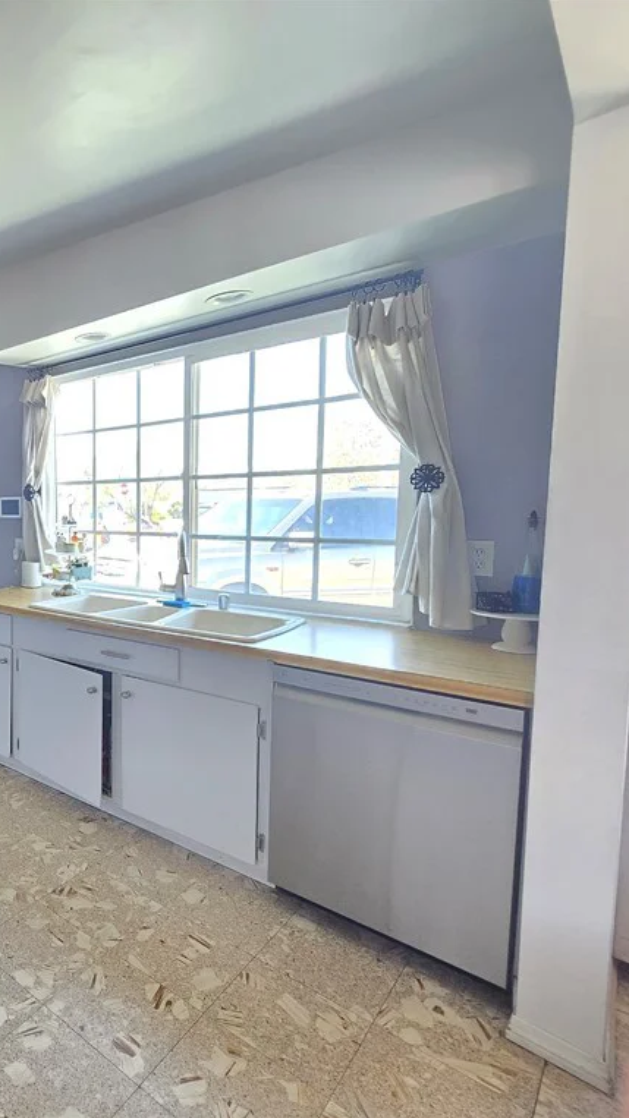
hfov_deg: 45.9
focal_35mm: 19
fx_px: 564
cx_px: -40
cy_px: 560
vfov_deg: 89.6
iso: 160
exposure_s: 1/60
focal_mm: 1.7
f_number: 2.2
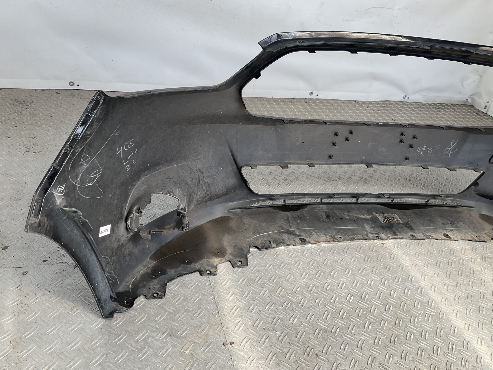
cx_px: 244
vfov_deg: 46.8
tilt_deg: -30.2
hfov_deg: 60.0
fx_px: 427
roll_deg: -10.6
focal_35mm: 30
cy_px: 186
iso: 16
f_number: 1.8
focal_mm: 3
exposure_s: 1/216
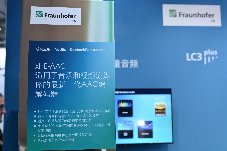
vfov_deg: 26.4
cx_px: 114
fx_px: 321
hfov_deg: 38.9
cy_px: 76
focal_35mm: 51
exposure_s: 1/200
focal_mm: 51
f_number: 5.6
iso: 1600
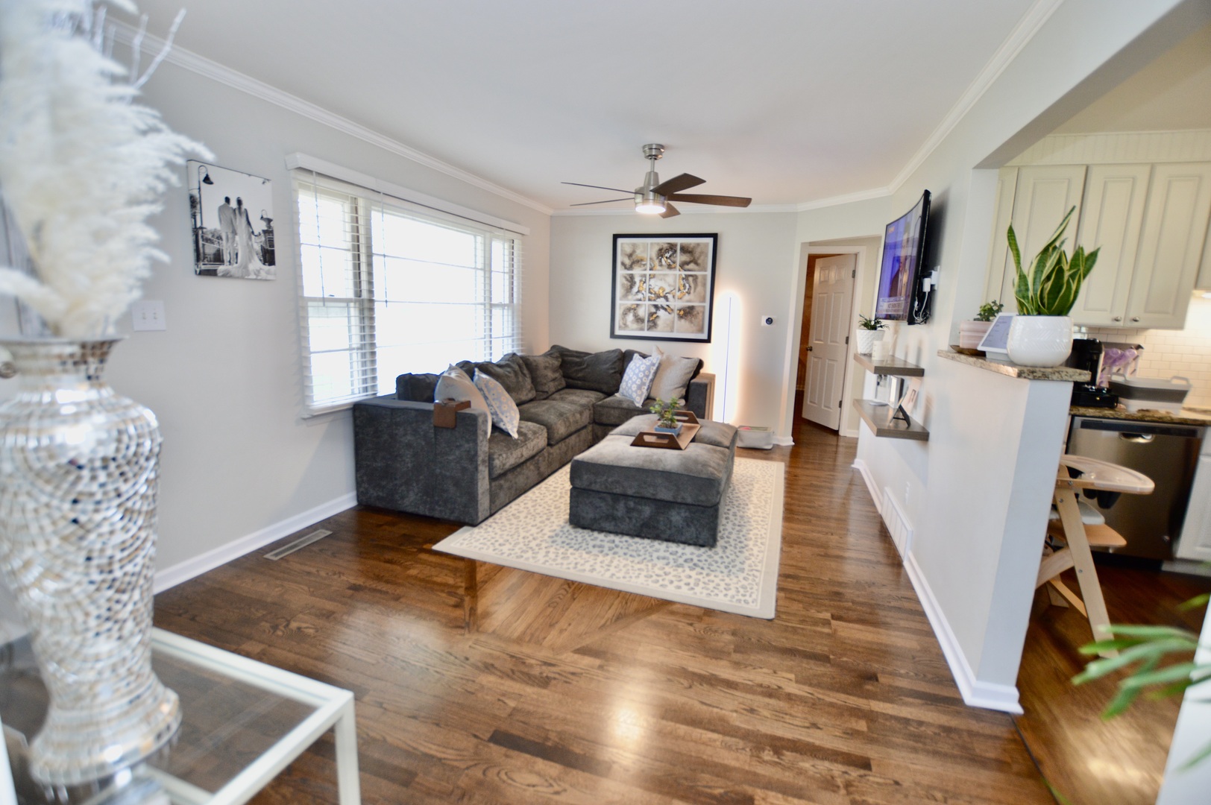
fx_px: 504
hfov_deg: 100.4
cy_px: 402
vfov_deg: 77.2
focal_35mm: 15
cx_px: 606
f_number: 3.5
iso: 450
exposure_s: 1/60
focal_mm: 10
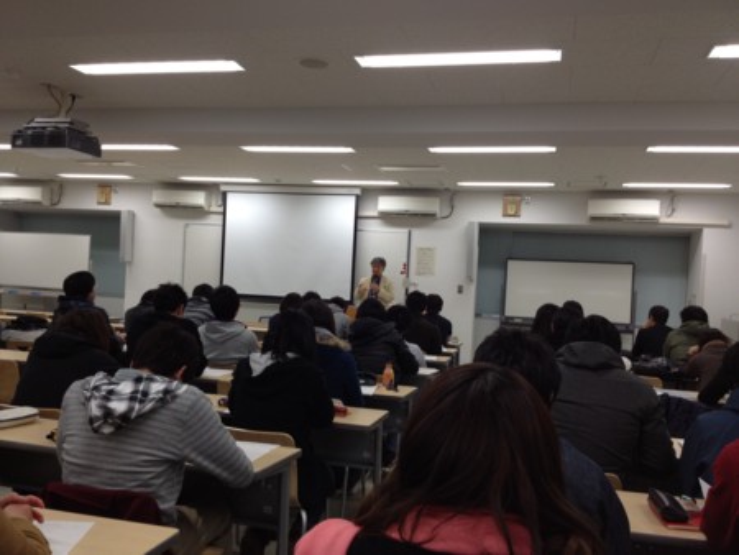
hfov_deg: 52.6
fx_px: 748
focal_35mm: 35
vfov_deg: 40.7
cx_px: 370
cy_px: 278
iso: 80
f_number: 2.4
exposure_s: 1/60
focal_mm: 4.28
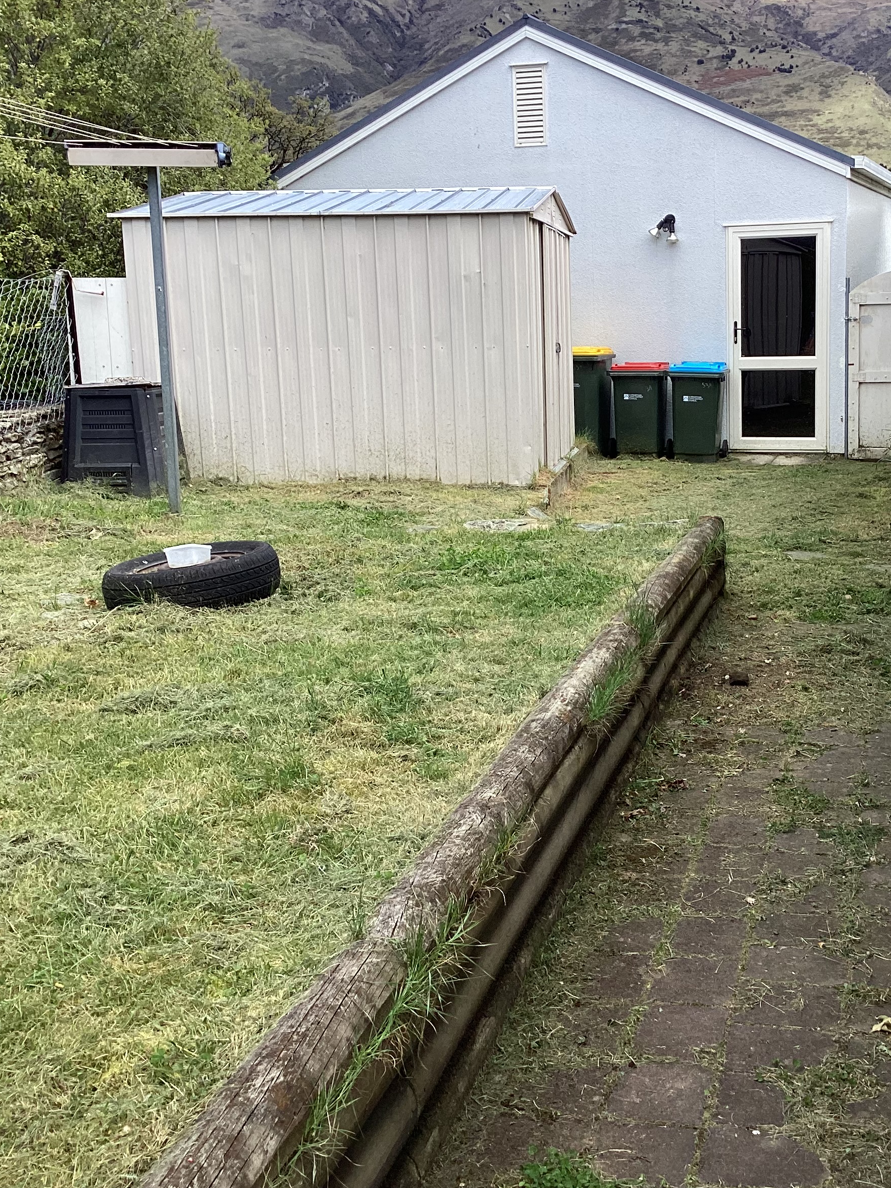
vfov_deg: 43.8
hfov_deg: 33.2
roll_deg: +1.2
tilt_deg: -8.0
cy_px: 572
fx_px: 1476
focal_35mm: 43
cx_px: 616
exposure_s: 1/438
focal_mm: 3.3
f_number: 2.4
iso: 25
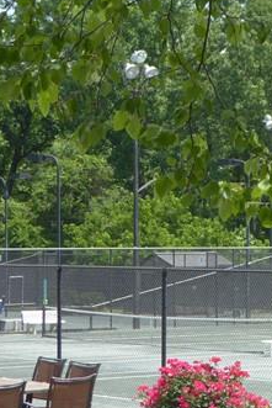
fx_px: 1823
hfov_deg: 8.5
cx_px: 289
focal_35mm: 161
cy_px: 258
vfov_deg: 12.7
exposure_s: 1/400
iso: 80
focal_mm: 9
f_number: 4.1
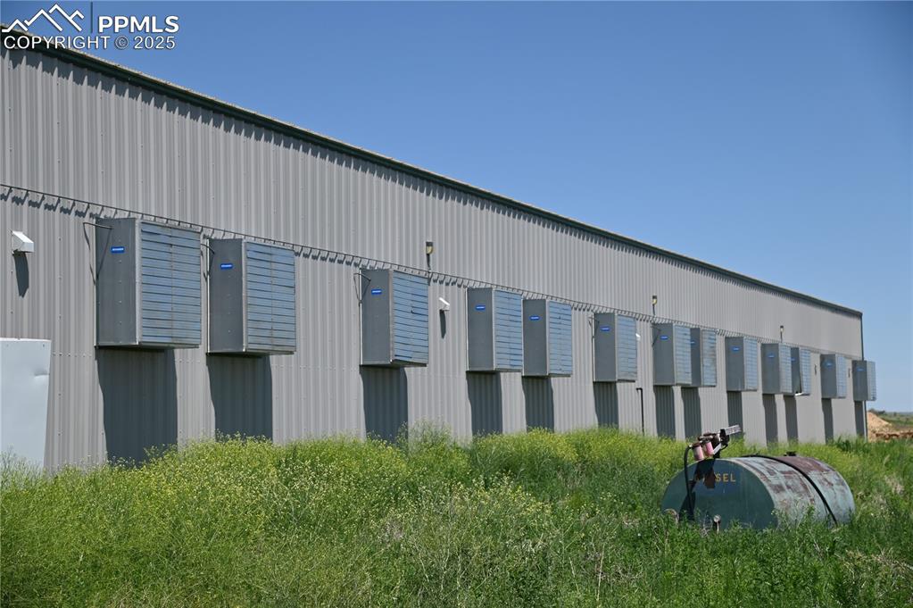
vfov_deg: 18.2
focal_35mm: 75
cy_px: 304
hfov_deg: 27.0
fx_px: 1901
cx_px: 456
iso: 100
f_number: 6.3
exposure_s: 1/640
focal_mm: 75
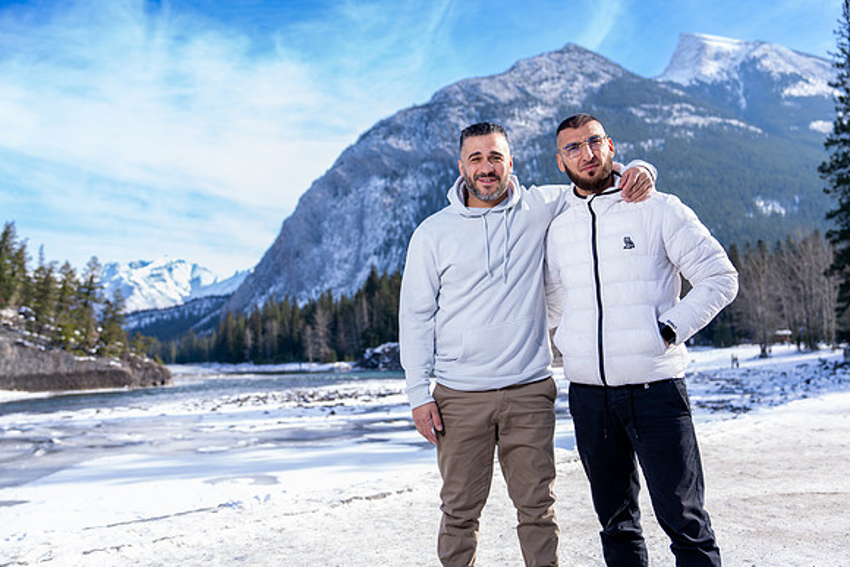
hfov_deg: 55.8
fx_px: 803
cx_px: 425
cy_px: 284
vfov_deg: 38.9
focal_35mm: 34
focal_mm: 34
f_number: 2.8
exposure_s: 1/400
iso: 50
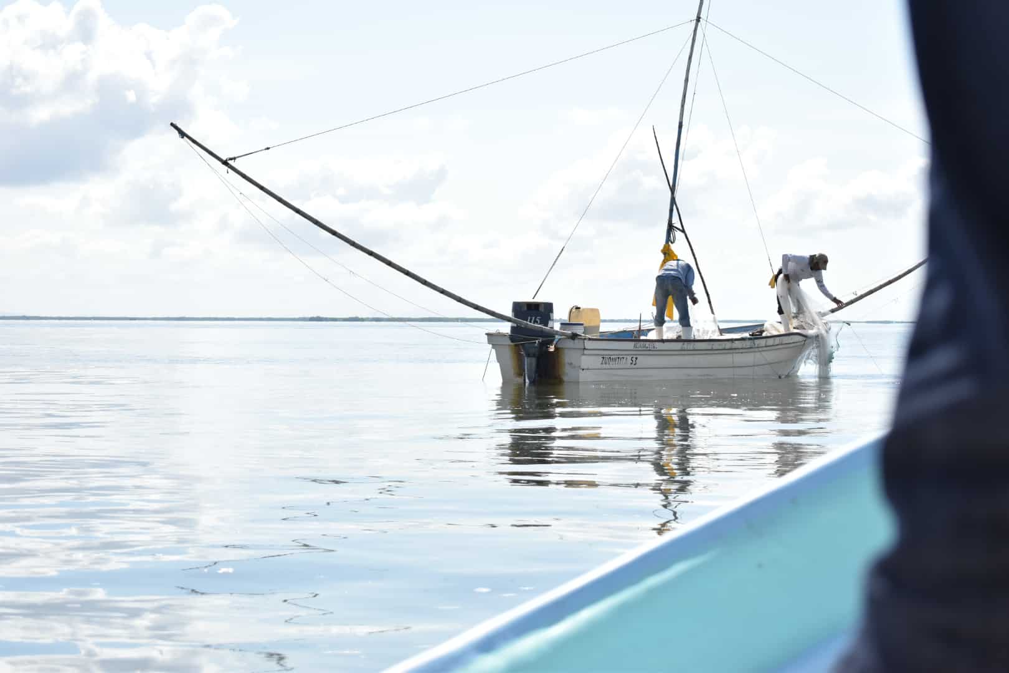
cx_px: 504
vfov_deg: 16.6
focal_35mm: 82
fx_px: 2312
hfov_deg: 24.6
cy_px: 336
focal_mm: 55
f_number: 5.6
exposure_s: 1/1600
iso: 400
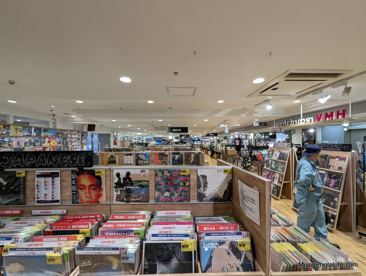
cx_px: 183
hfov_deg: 106.1
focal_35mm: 13
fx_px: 138
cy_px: 138
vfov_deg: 90.1
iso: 237
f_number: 2.2
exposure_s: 1/209
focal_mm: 1.95
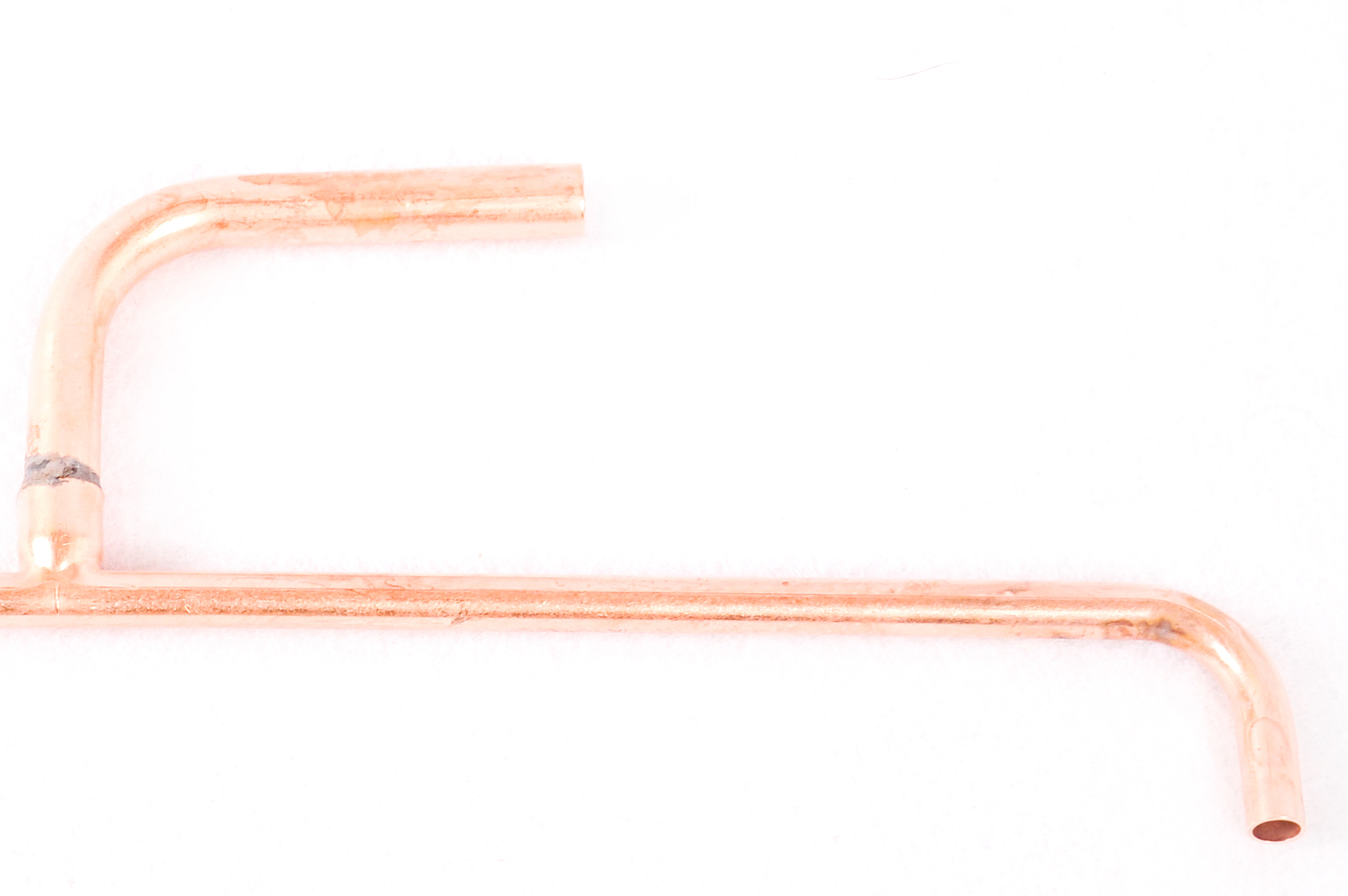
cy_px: 539
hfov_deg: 14.4
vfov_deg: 9.6
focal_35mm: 142
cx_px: 315
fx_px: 5312
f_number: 5.6
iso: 100
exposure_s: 1/125
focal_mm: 42
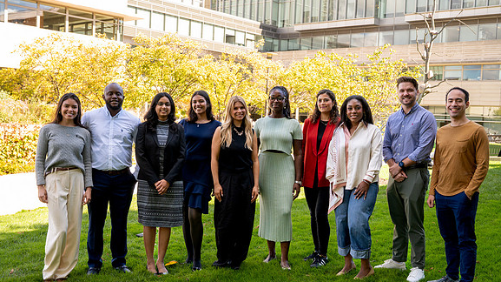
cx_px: 251
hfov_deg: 50.5
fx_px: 531
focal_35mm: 40
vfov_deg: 29.7
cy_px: 149
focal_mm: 38
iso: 400
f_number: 4.5
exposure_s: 1/400
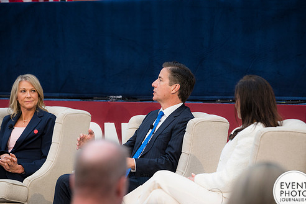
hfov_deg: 11.6
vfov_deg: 7.8
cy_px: 112
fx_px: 1504
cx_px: 155
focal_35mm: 177
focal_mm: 150
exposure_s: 1/160
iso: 640
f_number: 4
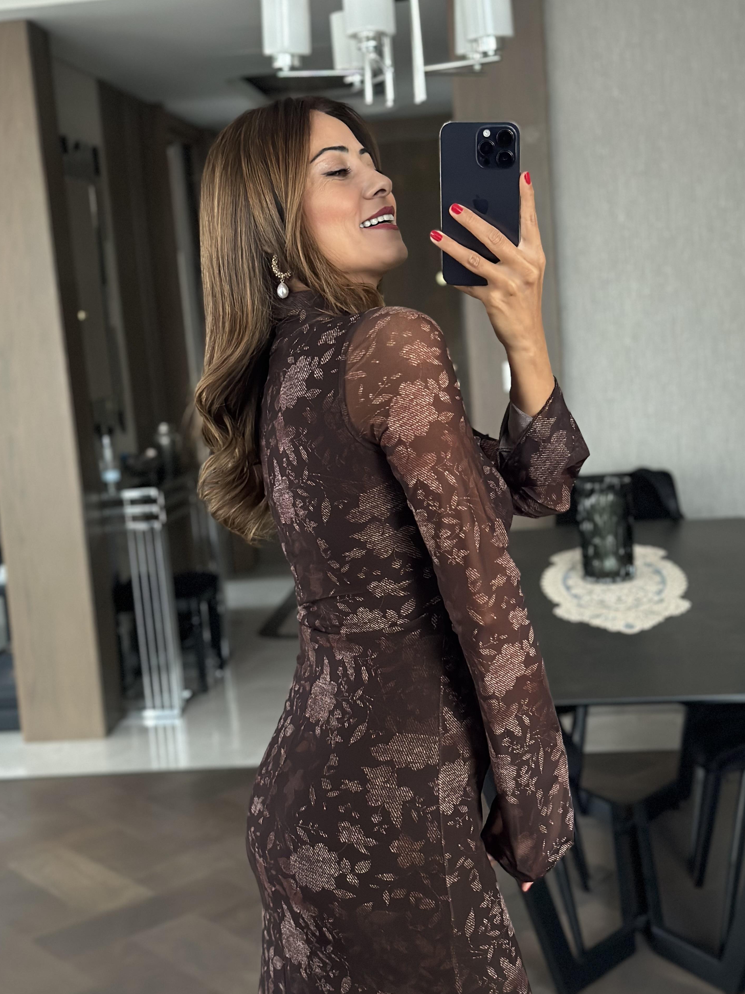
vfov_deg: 37.5
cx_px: 389
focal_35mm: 51
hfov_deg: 28.6
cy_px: 518
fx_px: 1464
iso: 640
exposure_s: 1/40
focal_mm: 6.86
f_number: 1.78
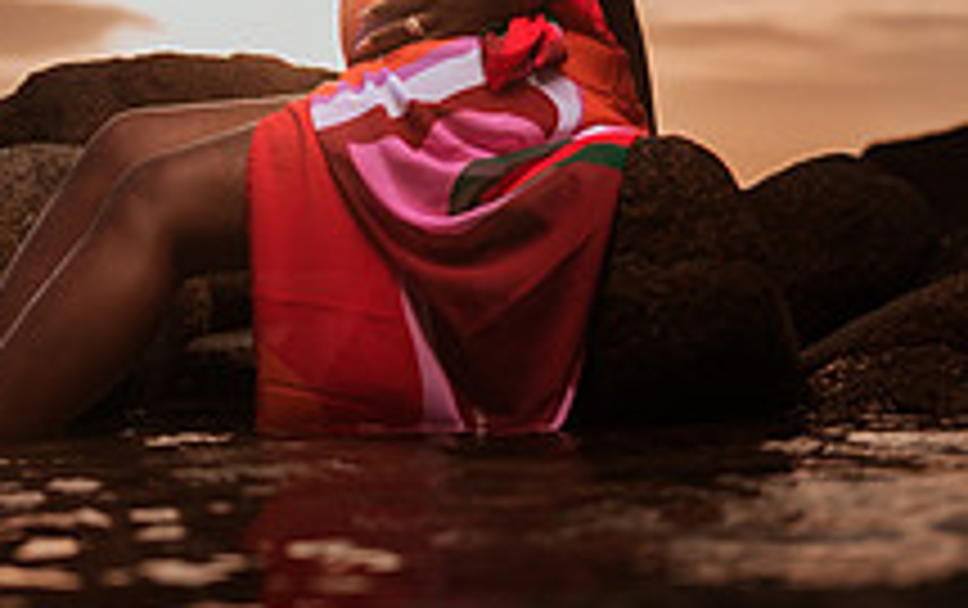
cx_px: 50
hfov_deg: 21.0
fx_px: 2536
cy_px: -14
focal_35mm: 96
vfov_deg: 13.5
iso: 100
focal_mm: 35
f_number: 1.8
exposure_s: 1/5000
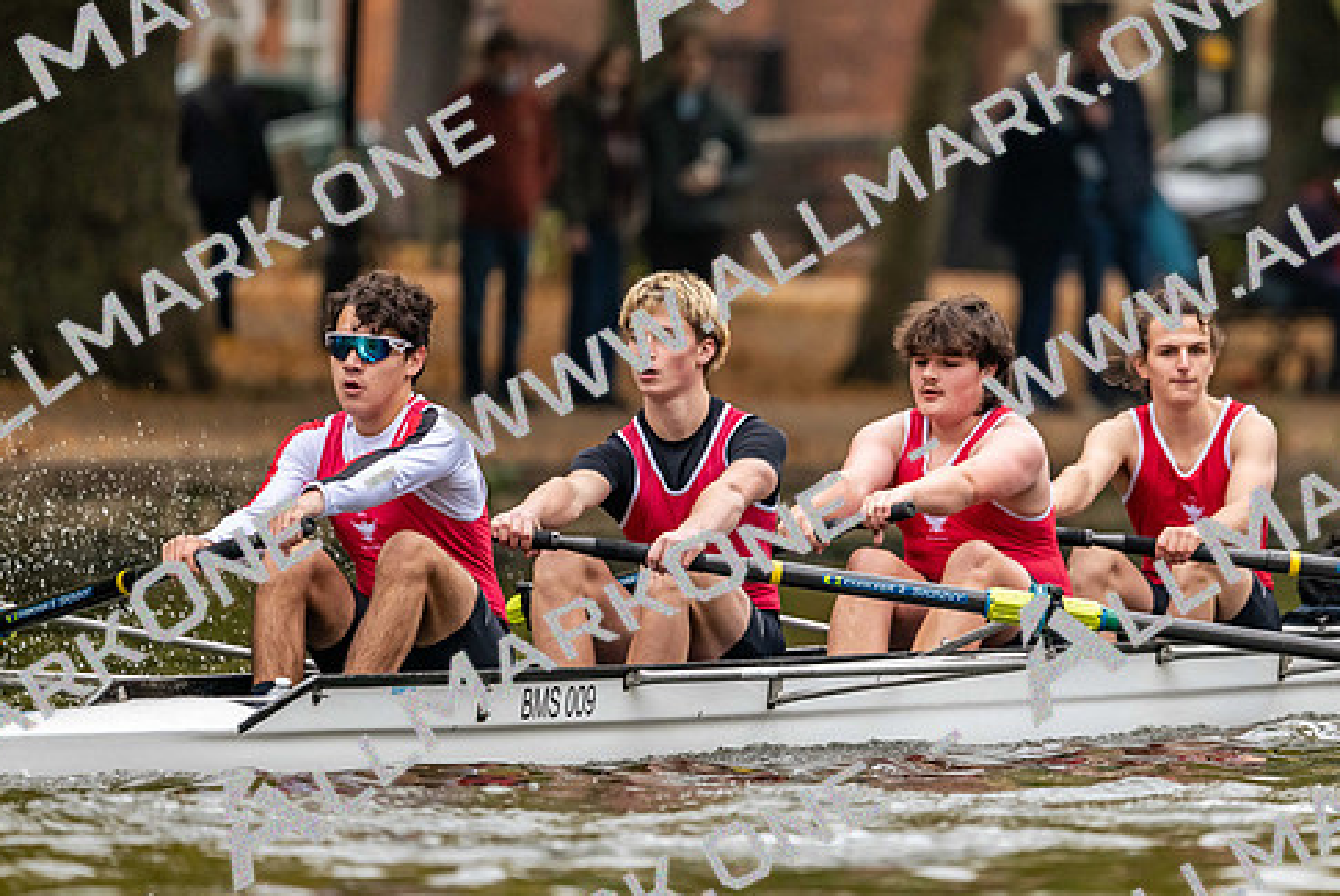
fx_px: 17770
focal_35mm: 477
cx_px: 783
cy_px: 465
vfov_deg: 2.9
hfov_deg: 4.3
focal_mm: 400
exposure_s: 1/2000
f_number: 4.5
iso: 2500
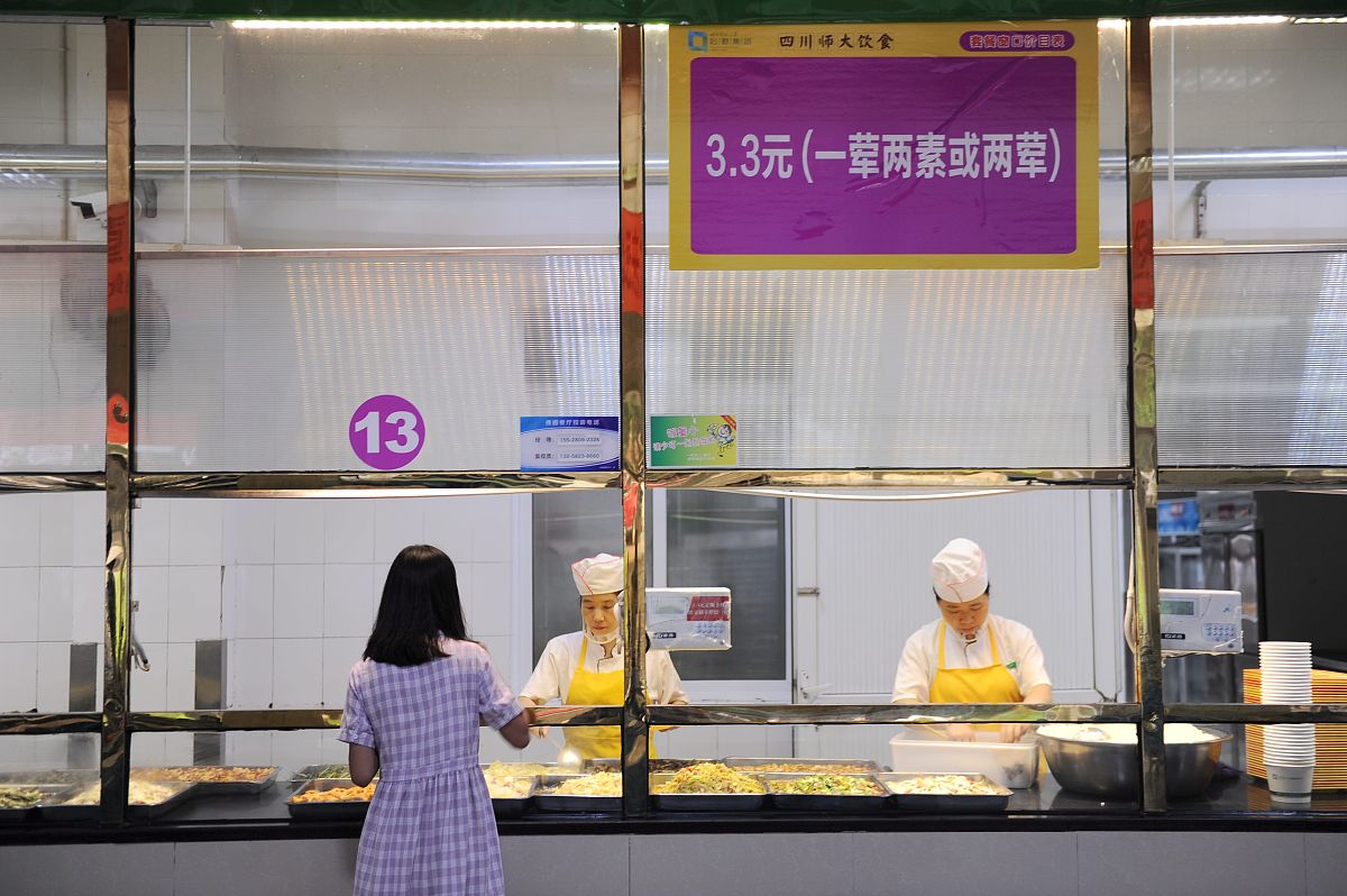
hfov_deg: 39.6
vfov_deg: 26.9
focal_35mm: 50
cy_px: 448
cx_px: 674
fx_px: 1869
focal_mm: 50
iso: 200
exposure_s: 1/30
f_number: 2.8
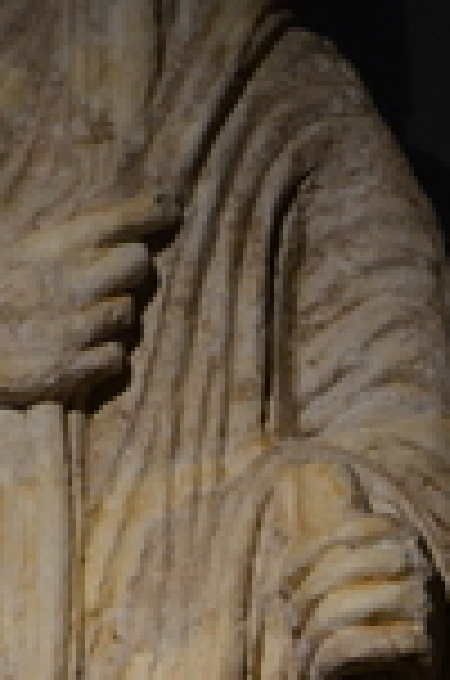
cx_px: 855
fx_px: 4709
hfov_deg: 5.4
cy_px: 1234
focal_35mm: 250
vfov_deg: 8.0
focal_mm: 38
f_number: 4.5
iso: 1250
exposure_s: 1/80
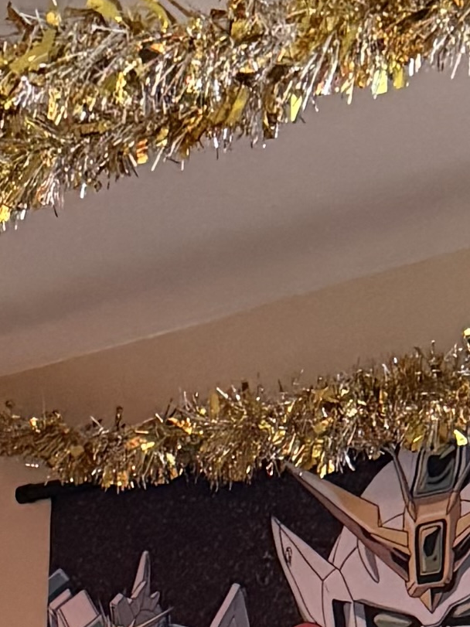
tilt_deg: -5.3
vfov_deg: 9.9
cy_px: 1644
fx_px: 3060
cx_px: -88
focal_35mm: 169
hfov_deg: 8.7
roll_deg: -1.2
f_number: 1.78
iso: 800
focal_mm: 6.76
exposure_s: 1/30
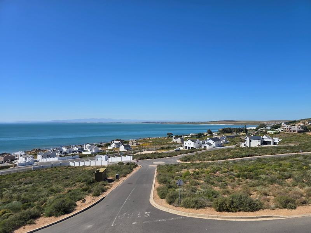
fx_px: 207
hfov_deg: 73.9
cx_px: 156
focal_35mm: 23
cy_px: 116
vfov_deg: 58.9
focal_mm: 6.3
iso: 12
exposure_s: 1/1058
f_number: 1.7
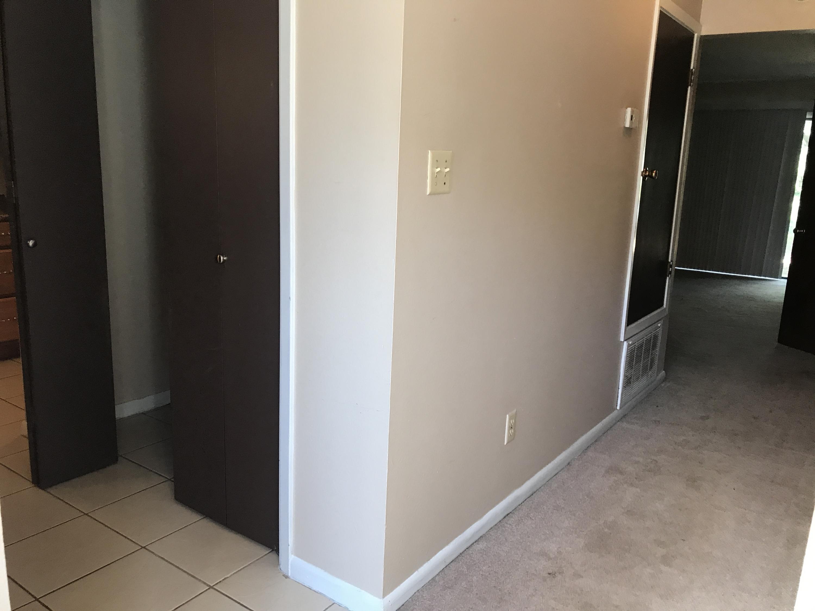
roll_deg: -2.2
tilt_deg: -12.8
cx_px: 408
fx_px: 659
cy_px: 306
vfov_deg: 49.7
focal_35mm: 28
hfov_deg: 63.4
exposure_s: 1/30
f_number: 1.8
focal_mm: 3.99
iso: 32
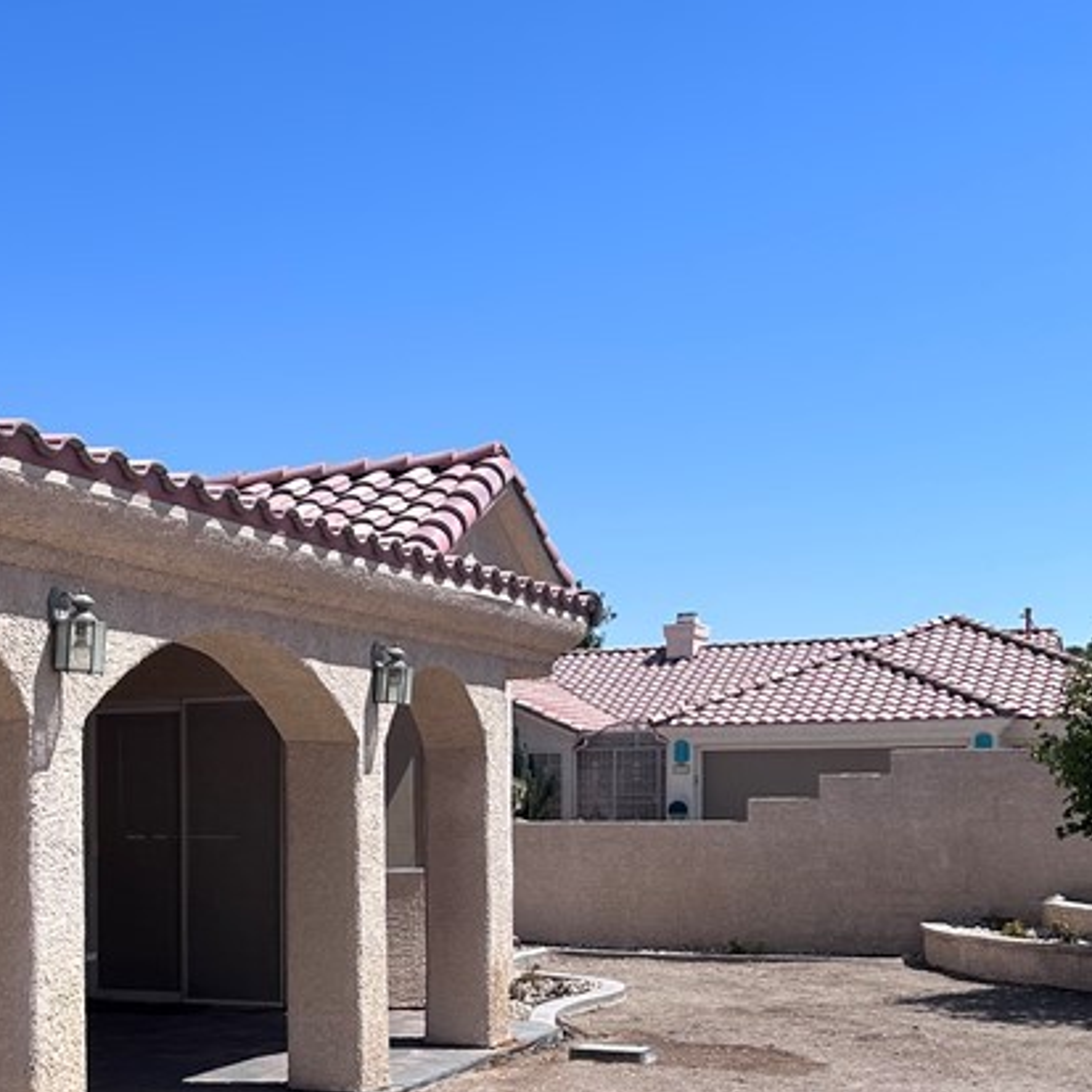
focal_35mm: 57
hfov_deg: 29.0
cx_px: 135
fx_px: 2034
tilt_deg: +0.0
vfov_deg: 29.5
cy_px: 846
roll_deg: +0.9
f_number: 1.5
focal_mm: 5.7
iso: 50
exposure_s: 1/5587
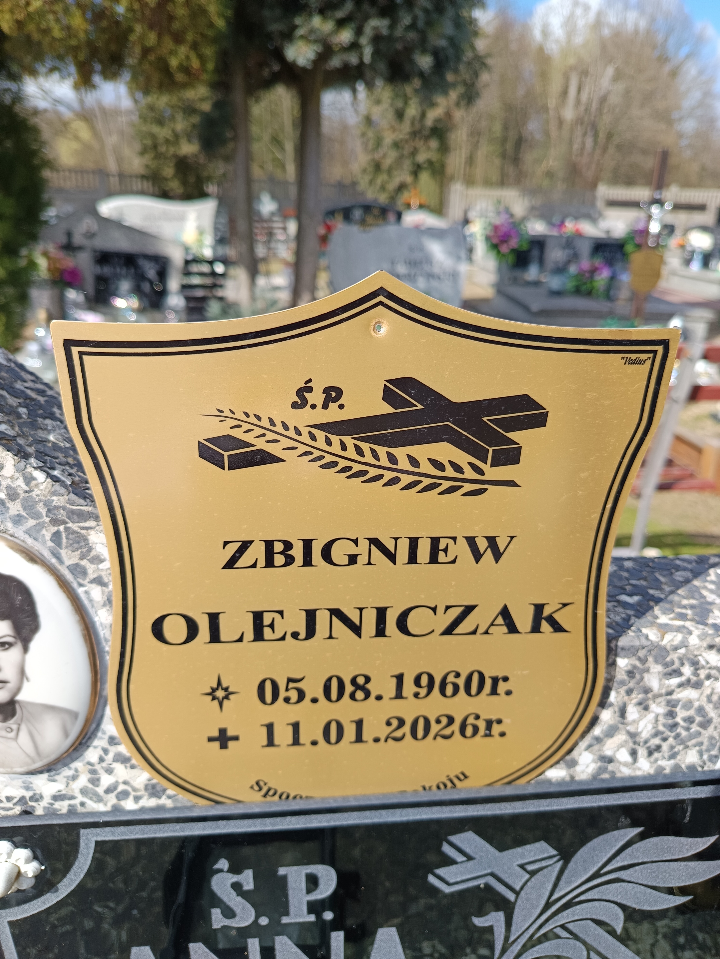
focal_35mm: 24
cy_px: 480
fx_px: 666
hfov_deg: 56.8
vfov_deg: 71.6
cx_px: 360
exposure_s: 1/259
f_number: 1.7
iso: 50
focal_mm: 5.31
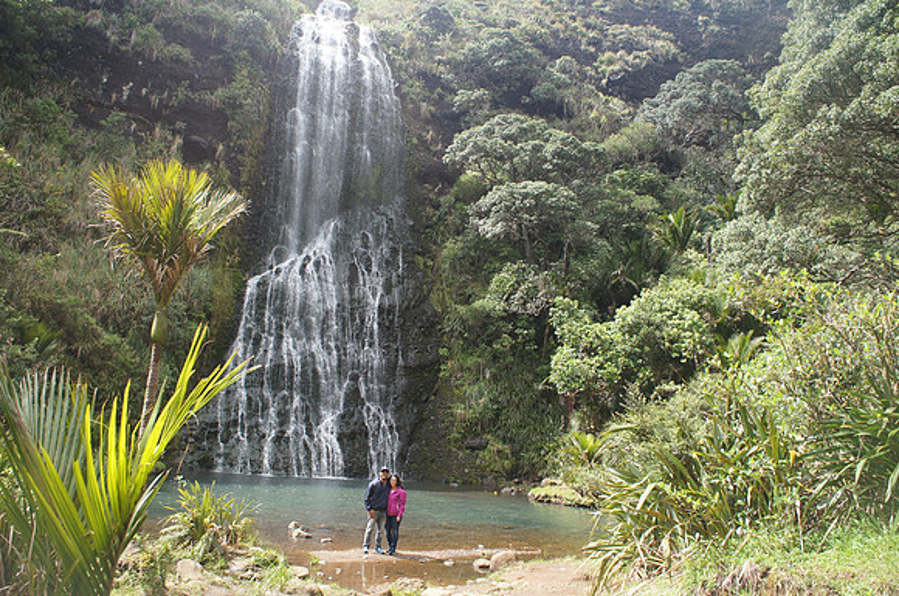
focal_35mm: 27
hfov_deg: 67.5
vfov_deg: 47.8
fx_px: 673
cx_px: 450
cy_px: 298
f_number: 5.6
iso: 200
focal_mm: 18
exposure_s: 1/320
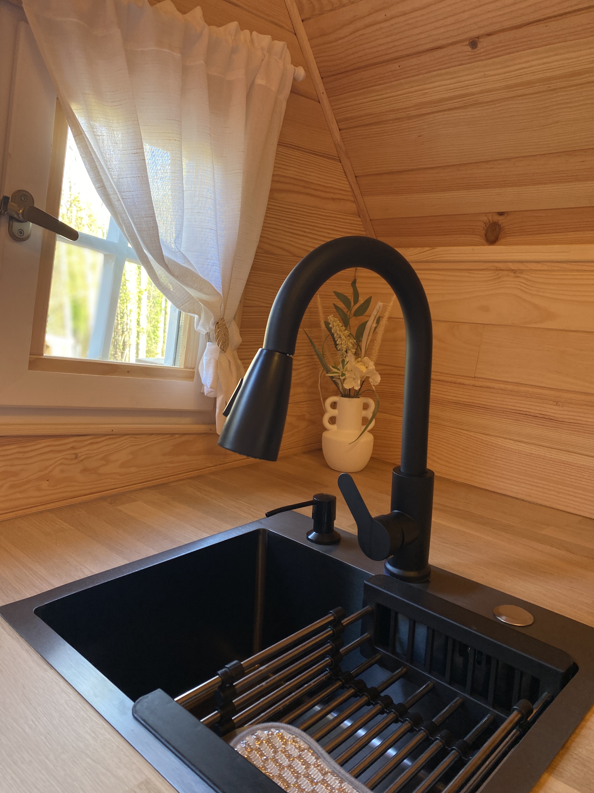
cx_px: 297
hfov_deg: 53.1
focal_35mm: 26
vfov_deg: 67.3
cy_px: 396
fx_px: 595
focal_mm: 4.25
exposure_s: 1/121
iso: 64
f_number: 1.8
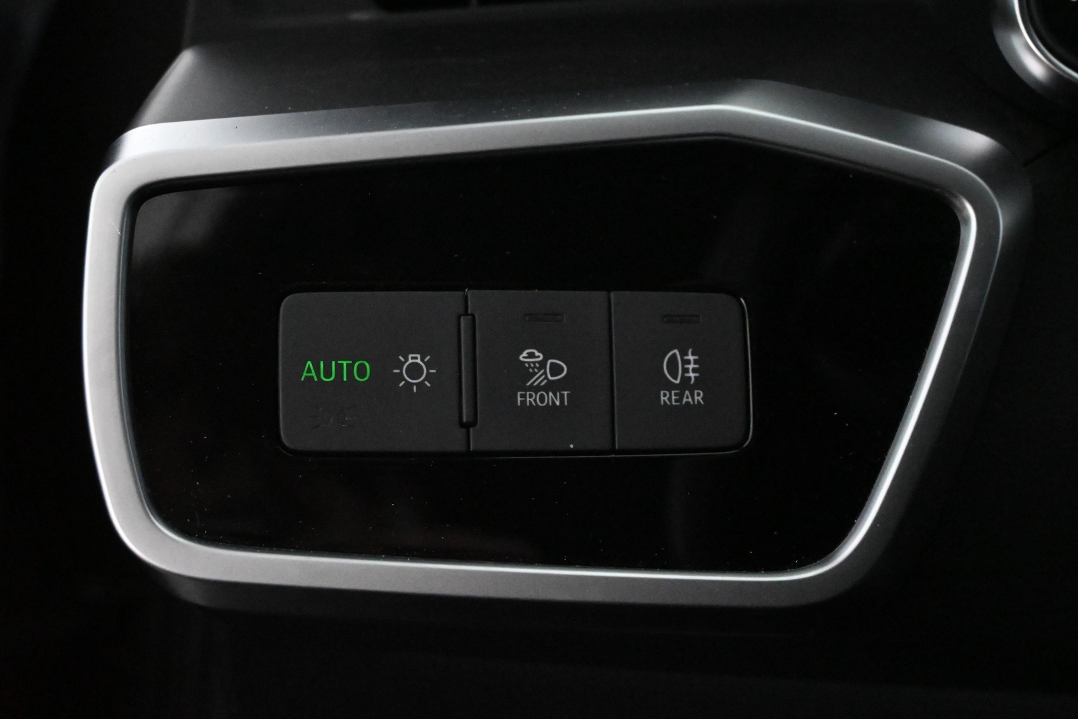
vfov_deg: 22.6
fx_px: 1797
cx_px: 539
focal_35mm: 60
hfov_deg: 33.4
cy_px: 360
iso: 12800
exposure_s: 1/60
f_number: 5.6
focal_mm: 40
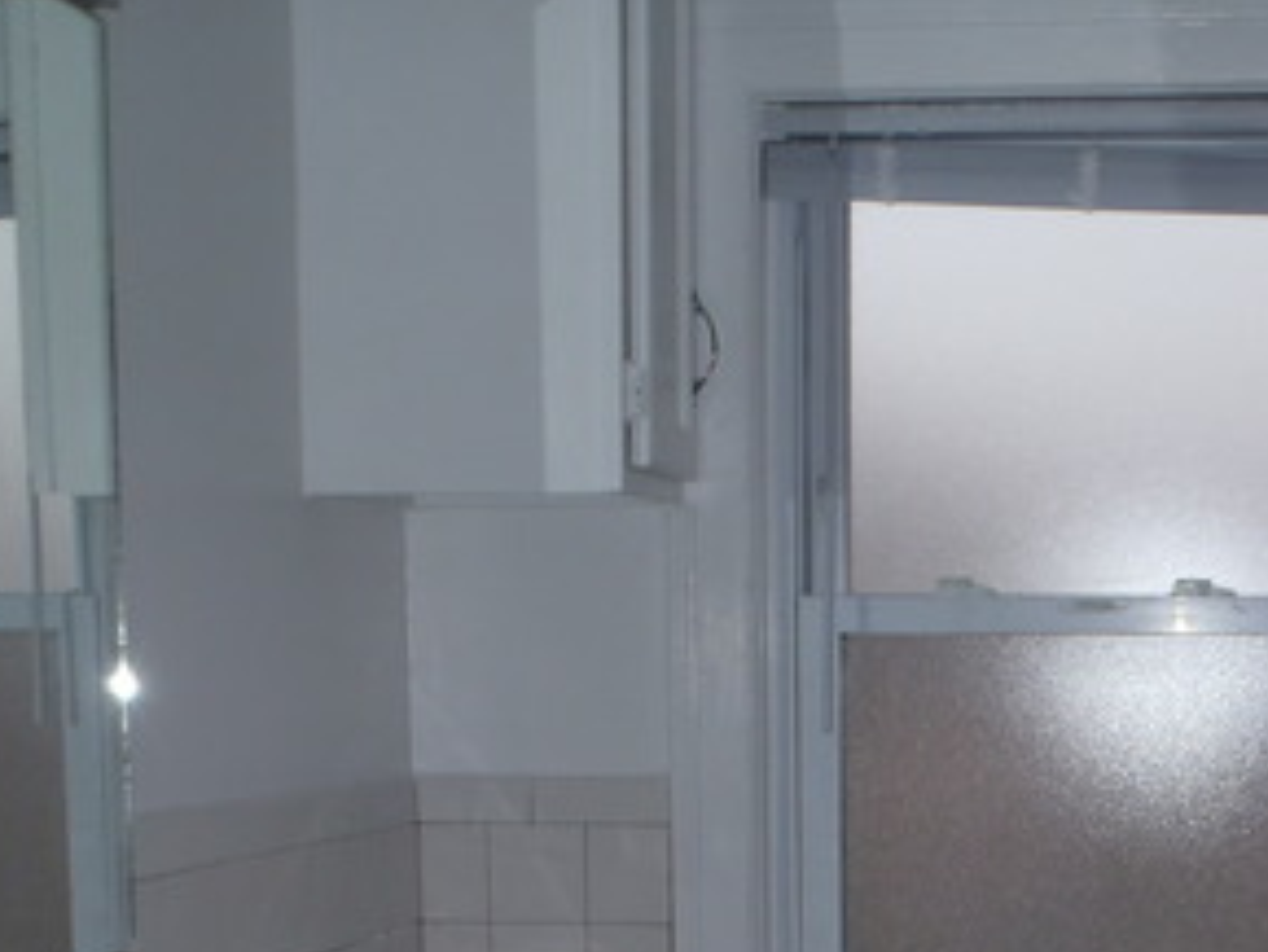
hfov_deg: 30.8
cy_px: 1044
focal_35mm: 62
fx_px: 2272
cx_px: 917
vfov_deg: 22.4
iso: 100
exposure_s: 1/30
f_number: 3.5
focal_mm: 5
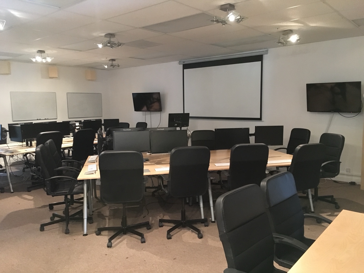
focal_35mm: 29
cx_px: 182
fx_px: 305
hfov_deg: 61.7
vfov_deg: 48.2
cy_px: 136
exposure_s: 1/15
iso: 320
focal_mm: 4.15
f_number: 2.2
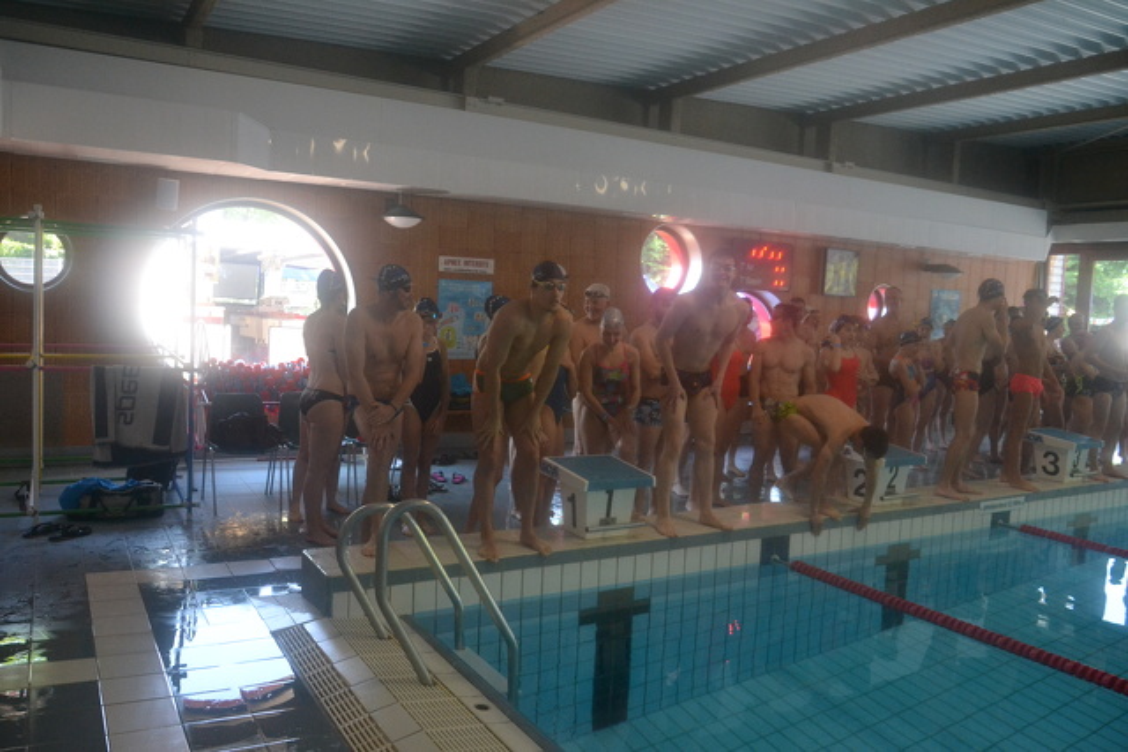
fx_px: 846
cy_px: 376
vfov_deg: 48.0
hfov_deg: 67.4
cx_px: 564
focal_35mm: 27
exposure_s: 1/500
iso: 2000
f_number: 3.5
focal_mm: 18
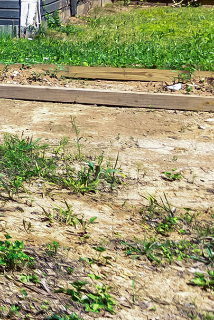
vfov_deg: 22.3
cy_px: -71
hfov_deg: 9.2
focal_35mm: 84
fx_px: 744
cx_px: -555
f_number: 3.5
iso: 200
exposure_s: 1/800
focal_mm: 11
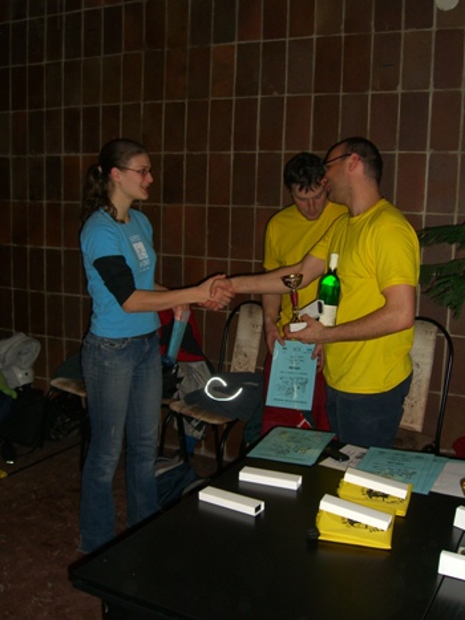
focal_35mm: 38
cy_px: 310
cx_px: 232
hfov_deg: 37.7
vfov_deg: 49.0
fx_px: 681
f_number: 4
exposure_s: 1/60
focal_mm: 7.9
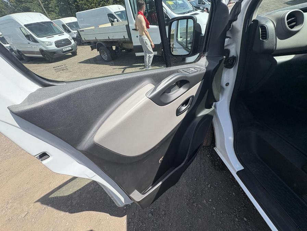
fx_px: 124
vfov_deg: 85.7
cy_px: 116
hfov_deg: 102.1
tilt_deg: -46.6
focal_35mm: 14
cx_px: 154
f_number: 2.2
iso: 64
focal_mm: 2.22
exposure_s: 1/1034
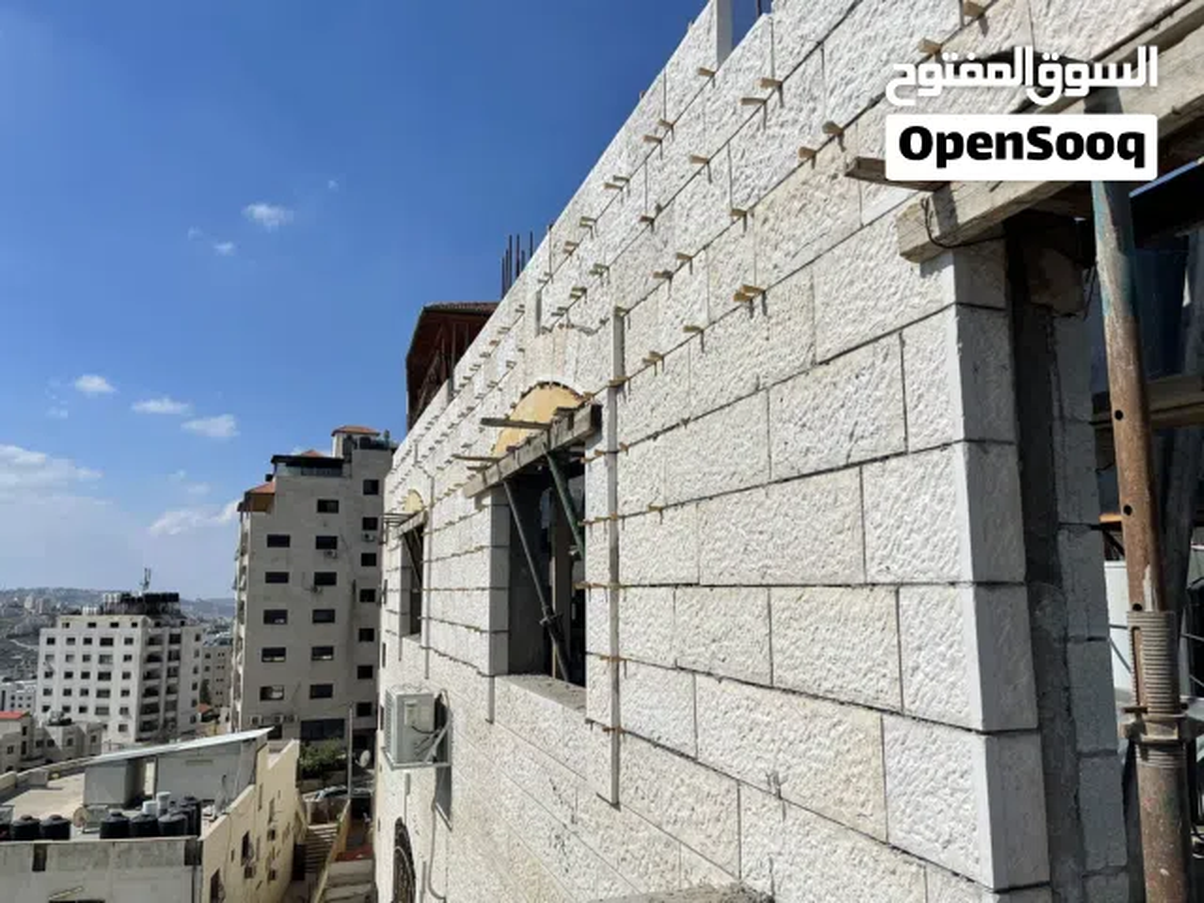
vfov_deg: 54.9
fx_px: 870
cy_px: 452
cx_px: 602
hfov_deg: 69.4
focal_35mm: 25
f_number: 1.6
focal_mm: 5.1
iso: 32
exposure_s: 1/10989
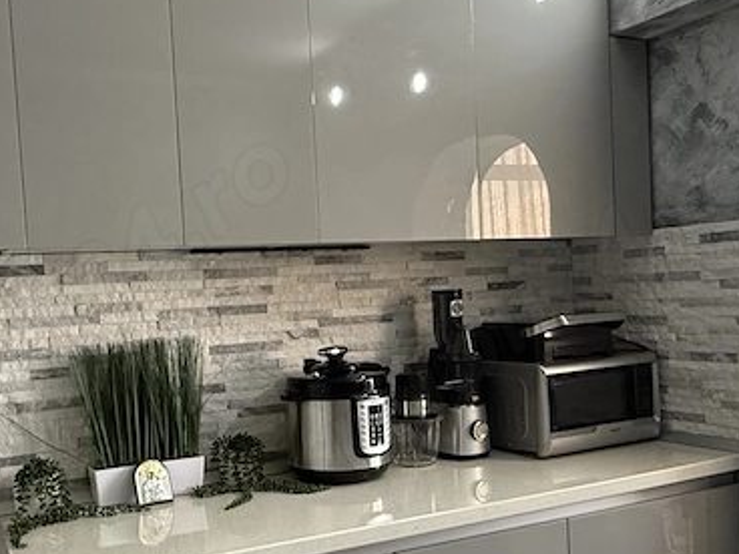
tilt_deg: -2.6
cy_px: 339
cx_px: 307
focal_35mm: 38
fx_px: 811
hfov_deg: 48.8
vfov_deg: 37.5
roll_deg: +3.4
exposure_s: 1/50
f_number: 2.2
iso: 320
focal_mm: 2.22
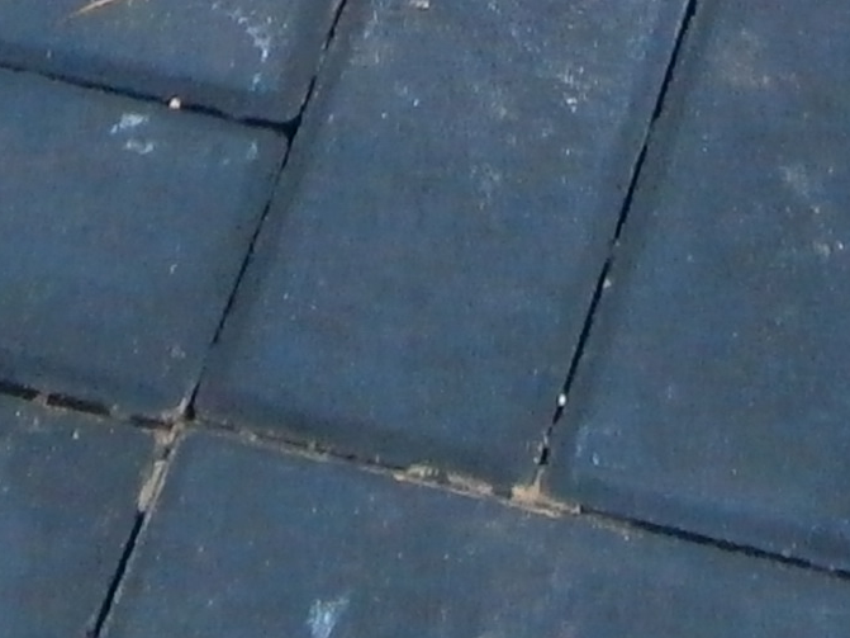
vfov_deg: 6.6
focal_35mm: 206
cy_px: -1167
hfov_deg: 9.6
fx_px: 5057
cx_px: 390
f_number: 3.5
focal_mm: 5.36
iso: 100
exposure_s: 1/60
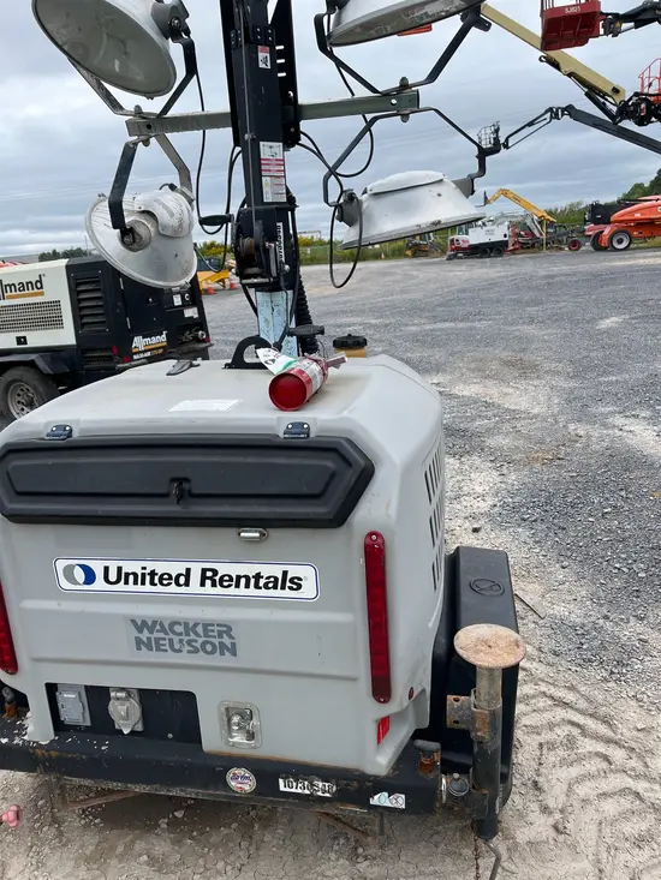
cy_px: 440
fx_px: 662
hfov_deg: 53.1
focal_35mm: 26
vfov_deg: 67.3
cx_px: 330
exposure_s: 1/1199
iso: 50
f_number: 1.6
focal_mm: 5.1
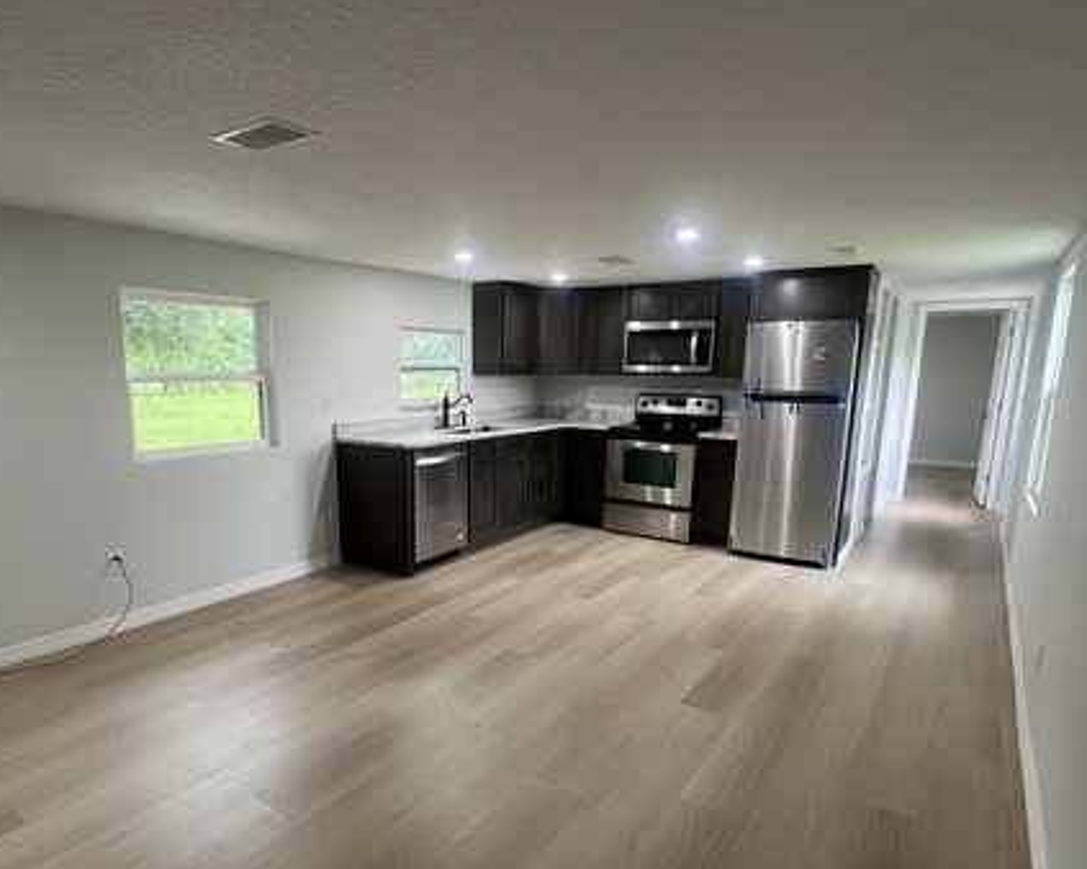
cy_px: 506
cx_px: 469
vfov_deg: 67.6
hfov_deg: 80.0
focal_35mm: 20
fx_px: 643
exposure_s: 1/60
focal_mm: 1.57
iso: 200
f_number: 1.8
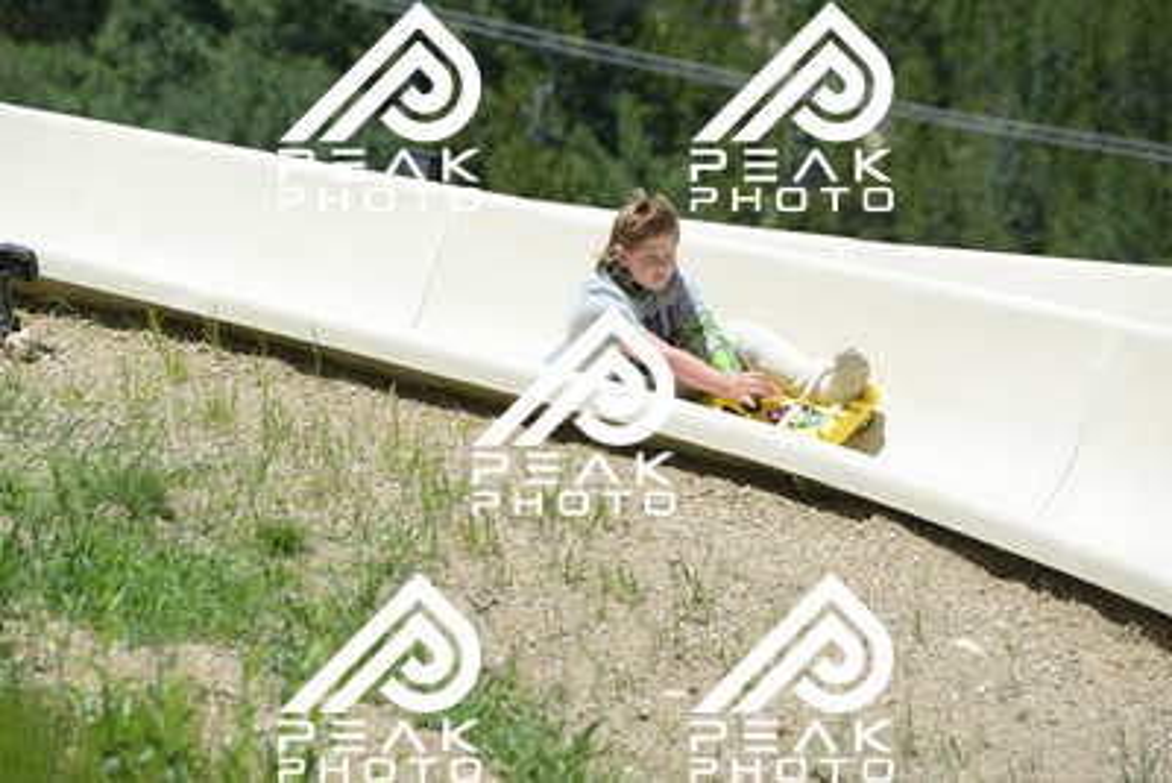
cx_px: 586
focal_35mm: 195
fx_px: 6350
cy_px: 392
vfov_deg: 7.0
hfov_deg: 10.5
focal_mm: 195
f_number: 6.3
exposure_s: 1/1250
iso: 400
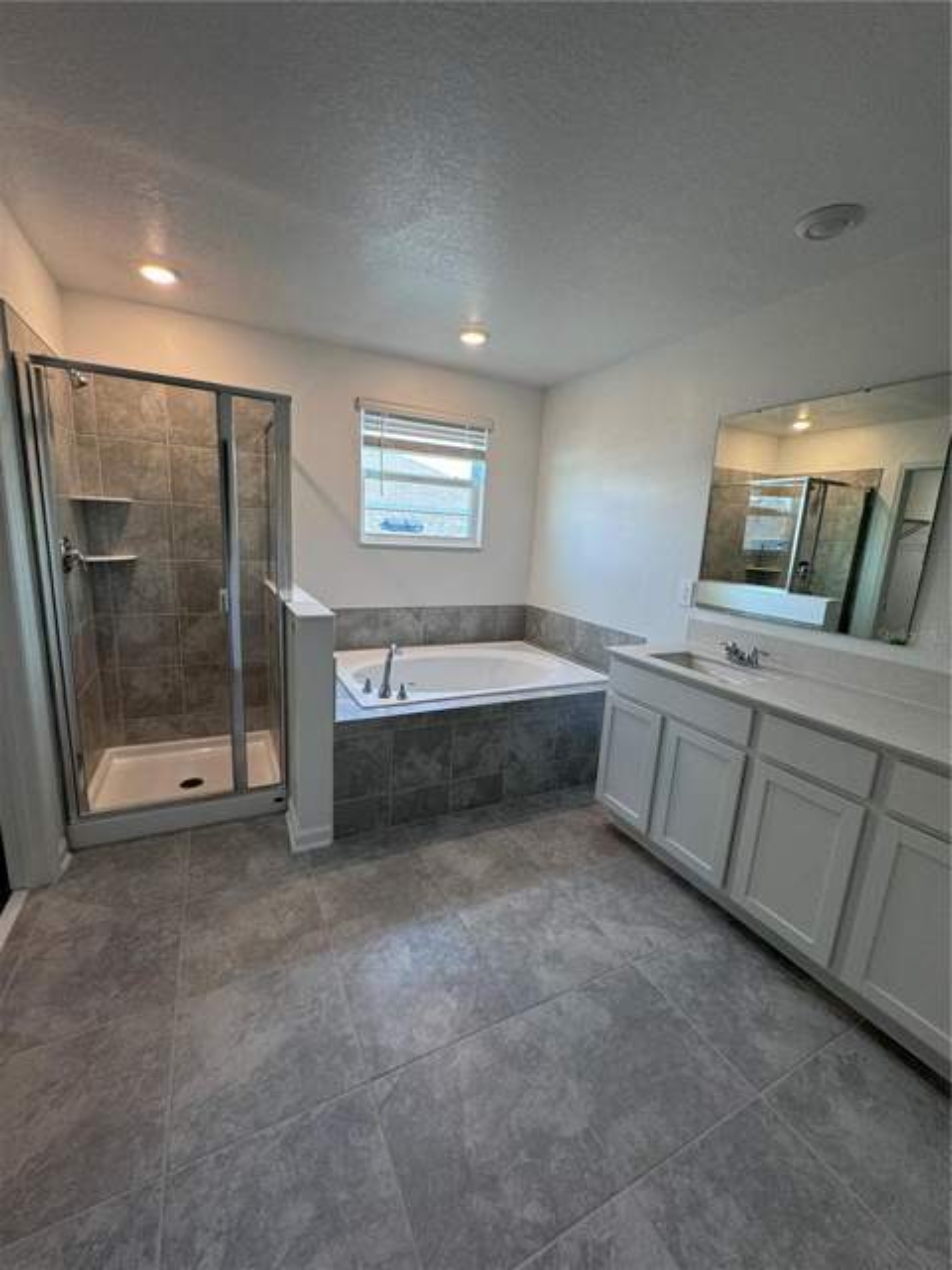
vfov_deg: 102.1
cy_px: 635
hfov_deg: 85.7
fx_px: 513
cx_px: 476
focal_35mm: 14
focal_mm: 2.22
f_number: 2.2
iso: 125
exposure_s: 1/120
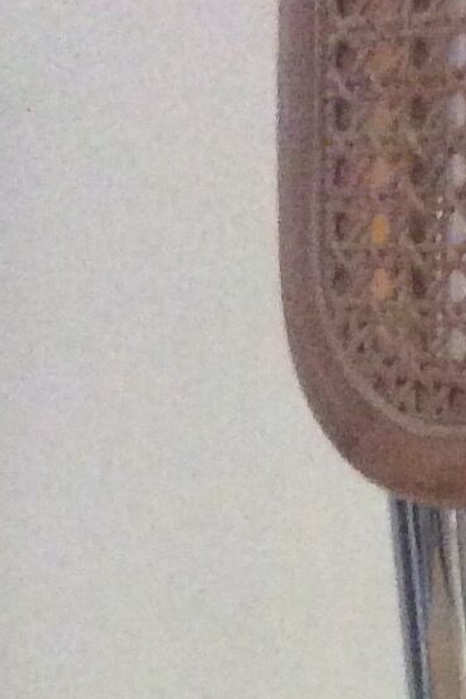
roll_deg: +3.0
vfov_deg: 11.5
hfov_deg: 8.6
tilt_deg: -21.7
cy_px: 1489
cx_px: 560
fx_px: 3070
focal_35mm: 158
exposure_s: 1/17
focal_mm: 3.3
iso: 320
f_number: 2.4
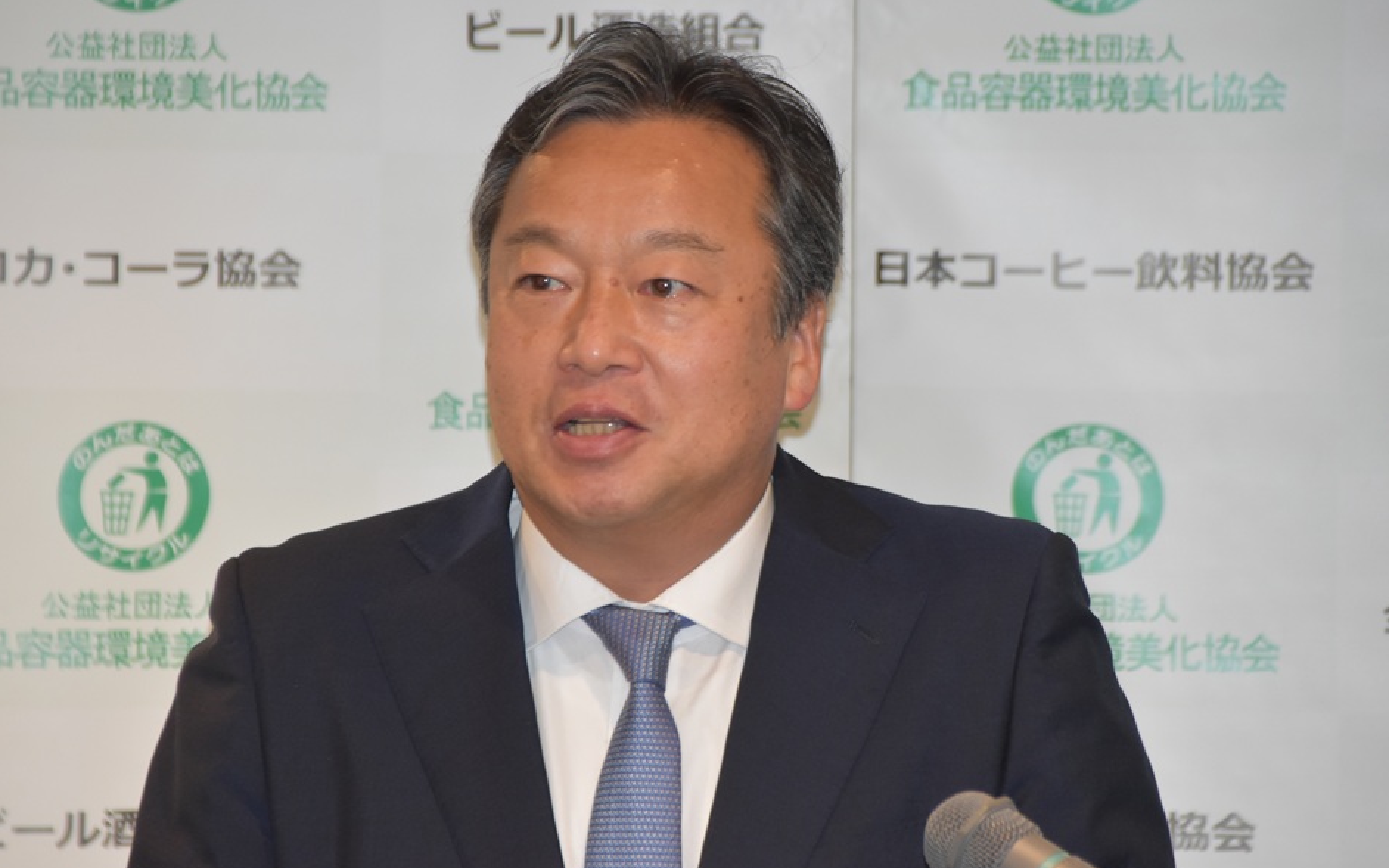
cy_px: 415
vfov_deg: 3.9
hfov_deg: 6.2
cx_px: 699
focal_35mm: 341
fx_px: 12910
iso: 1100
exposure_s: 1/60
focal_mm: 210
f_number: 6
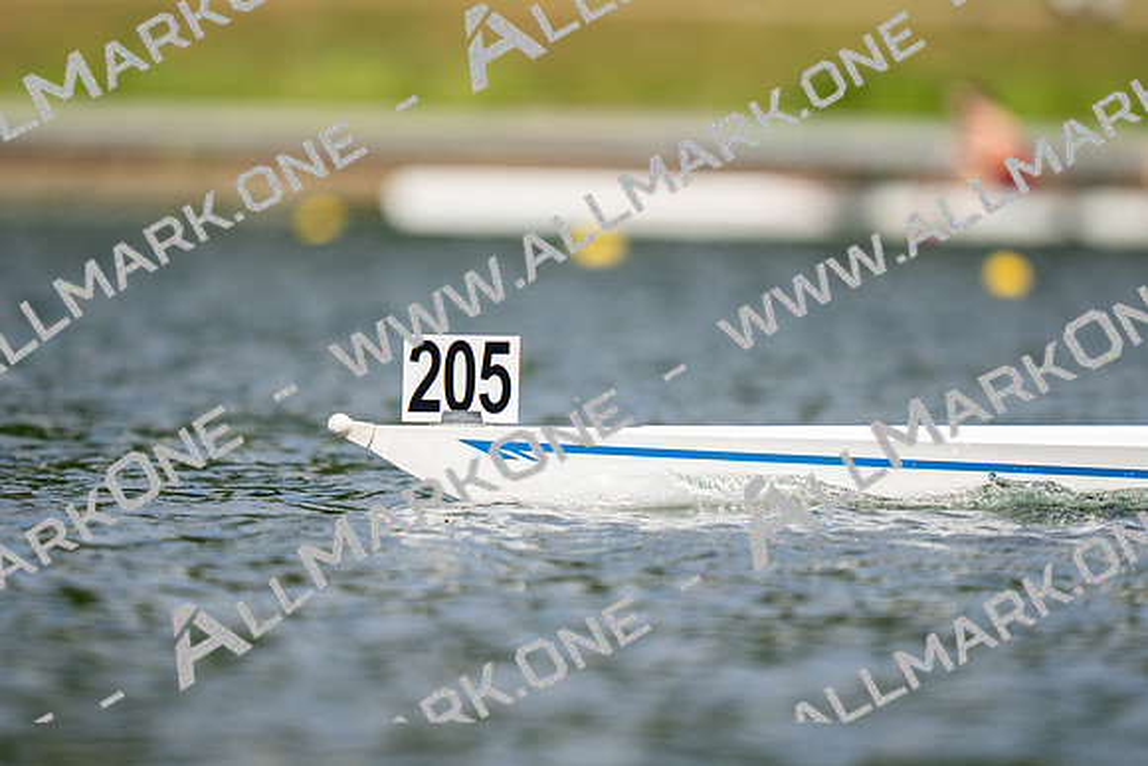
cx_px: 574
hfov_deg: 3.4
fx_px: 19137
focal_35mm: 600
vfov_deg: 2.3
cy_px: 383
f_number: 2.8
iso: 125
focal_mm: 400
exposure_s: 1/2500
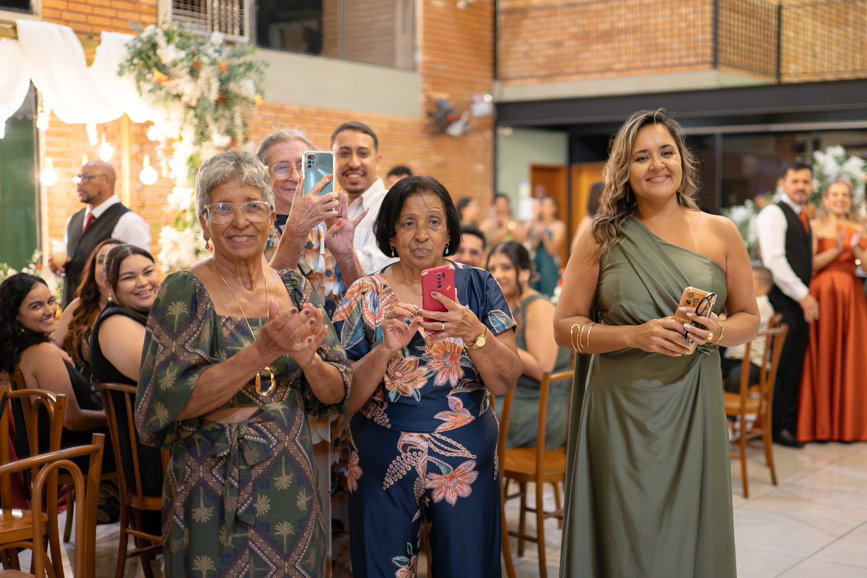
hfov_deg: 39.9
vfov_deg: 27.5
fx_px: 1180
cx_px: 563
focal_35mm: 49
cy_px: 293
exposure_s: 1/320
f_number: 1.4
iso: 4000
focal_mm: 35
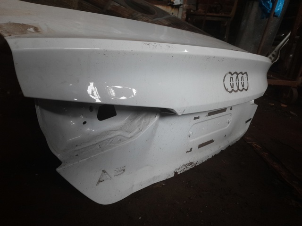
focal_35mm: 24
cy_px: 113
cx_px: 151
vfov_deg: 56.8
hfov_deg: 71.6
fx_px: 209
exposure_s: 1/25
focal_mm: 5.23
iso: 640
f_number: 1.8
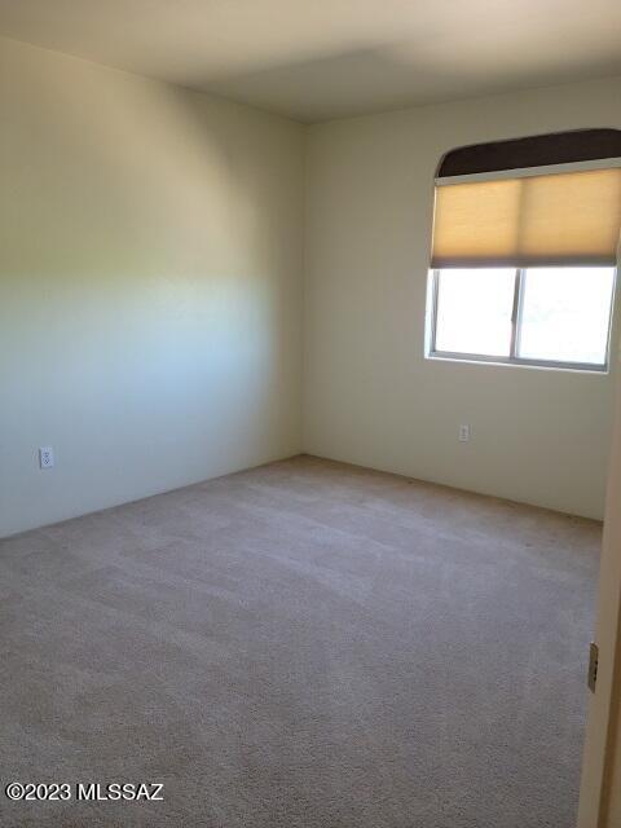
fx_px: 670
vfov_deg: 63.4
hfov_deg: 49.7
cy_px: 414
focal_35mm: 28
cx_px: 310
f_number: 2
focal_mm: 5.9
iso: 200
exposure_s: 1/60
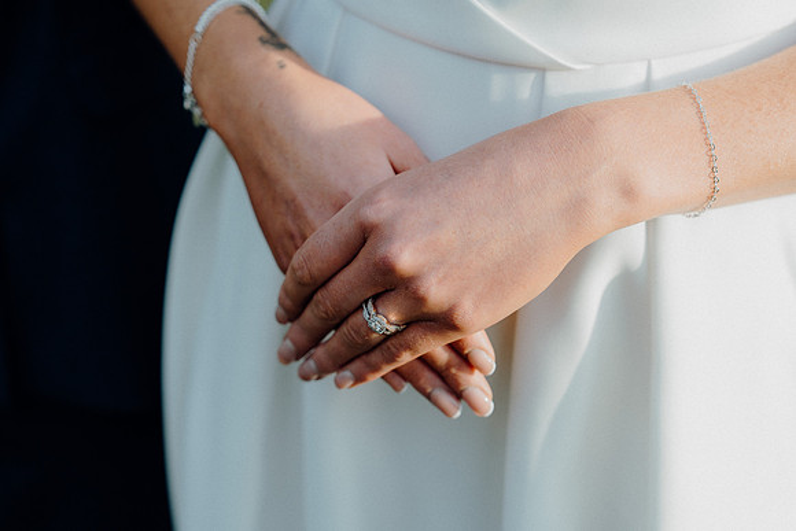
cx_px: 398
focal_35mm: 70
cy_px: 266
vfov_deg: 19.5
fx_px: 1548
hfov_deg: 28.8
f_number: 3.5
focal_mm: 70
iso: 125
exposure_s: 1/400
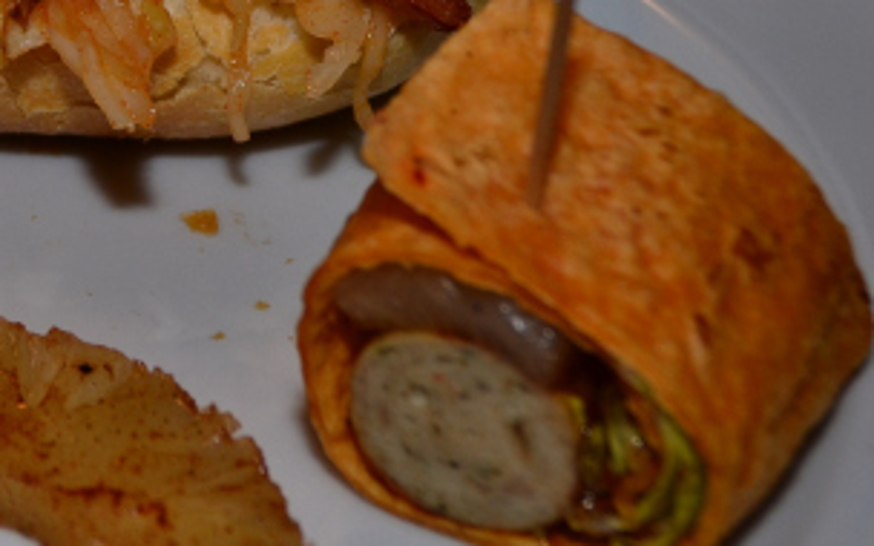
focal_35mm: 153
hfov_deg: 13.5
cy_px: 125
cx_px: 26
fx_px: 3644
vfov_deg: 8.6
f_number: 5
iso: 200
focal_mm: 38
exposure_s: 1/60
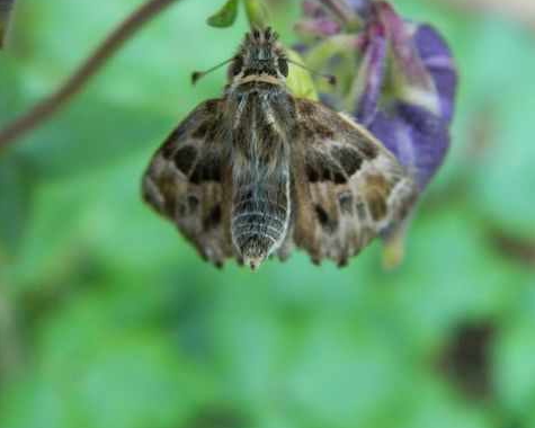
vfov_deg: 20.3
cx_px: 268
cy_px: 130
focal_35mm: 75
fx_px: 1188
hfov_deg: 25.4
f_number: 3.8
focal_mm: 10.2
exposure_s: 1/100
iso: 400
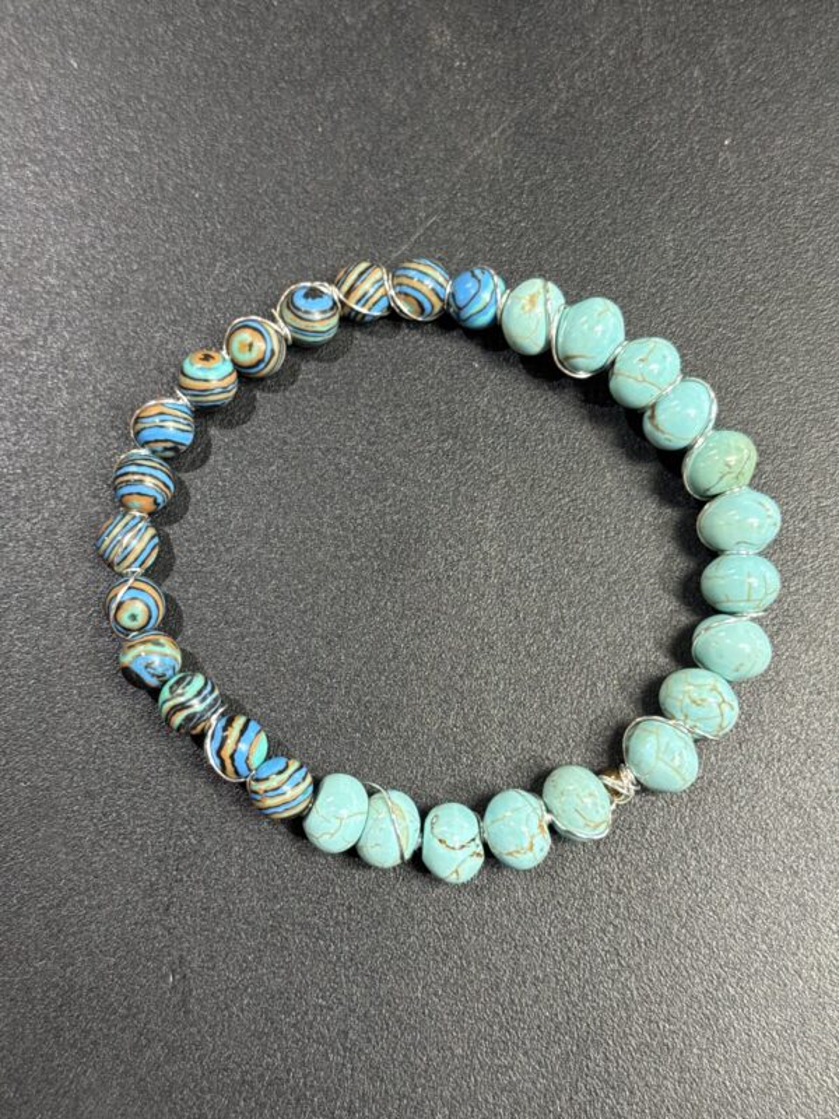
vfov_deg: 39.7
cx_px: 420
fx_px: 1551
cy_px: 560
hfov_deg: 30.3
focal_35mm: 48
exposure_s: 1/60
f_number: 1.78
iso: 160
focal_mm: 6.76
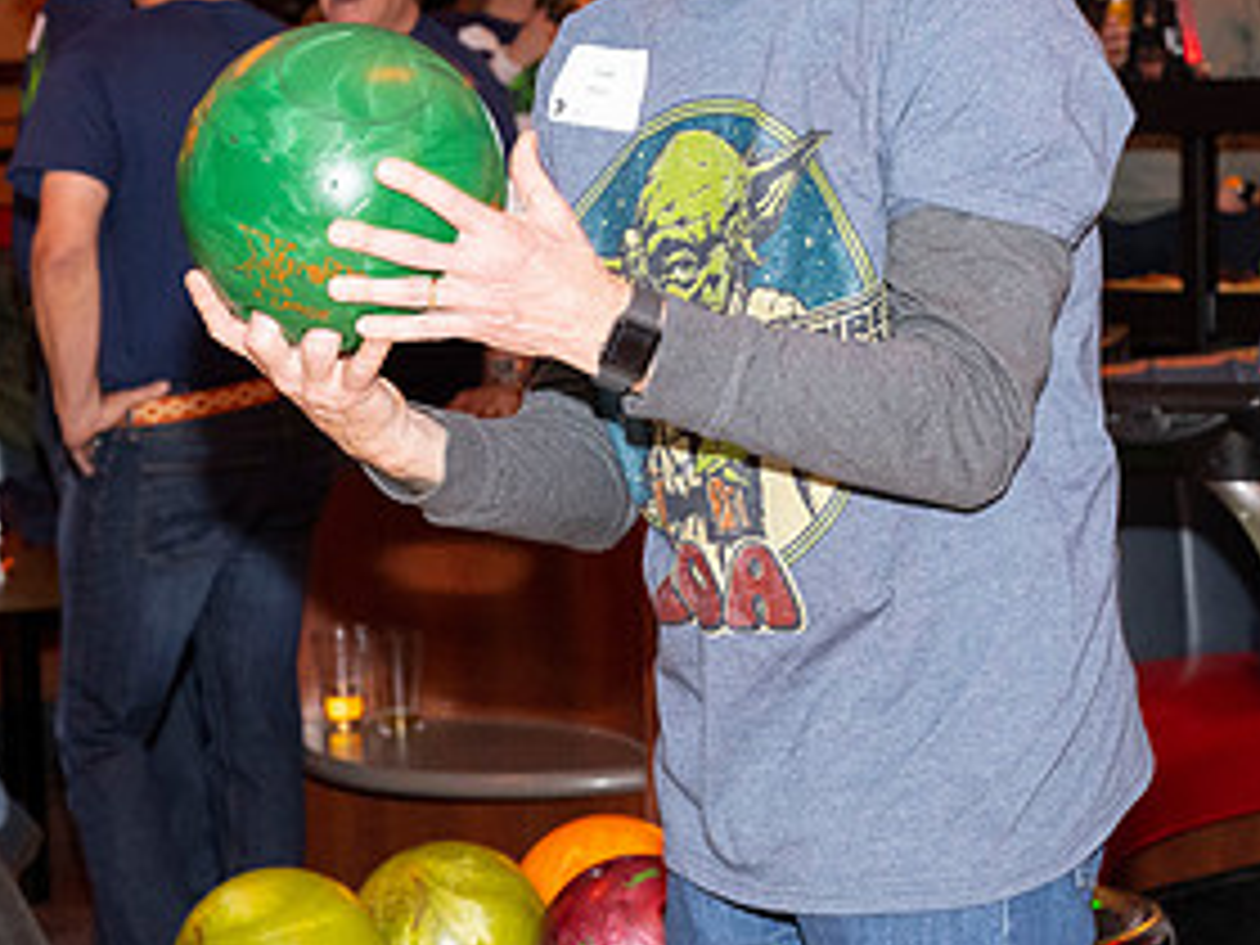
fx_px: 4477
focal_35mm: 123
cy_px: 310
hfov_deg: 16.0
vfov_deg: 12.0
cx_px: 710
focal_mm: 53
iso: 2000
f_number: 5.6
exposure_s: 1/100
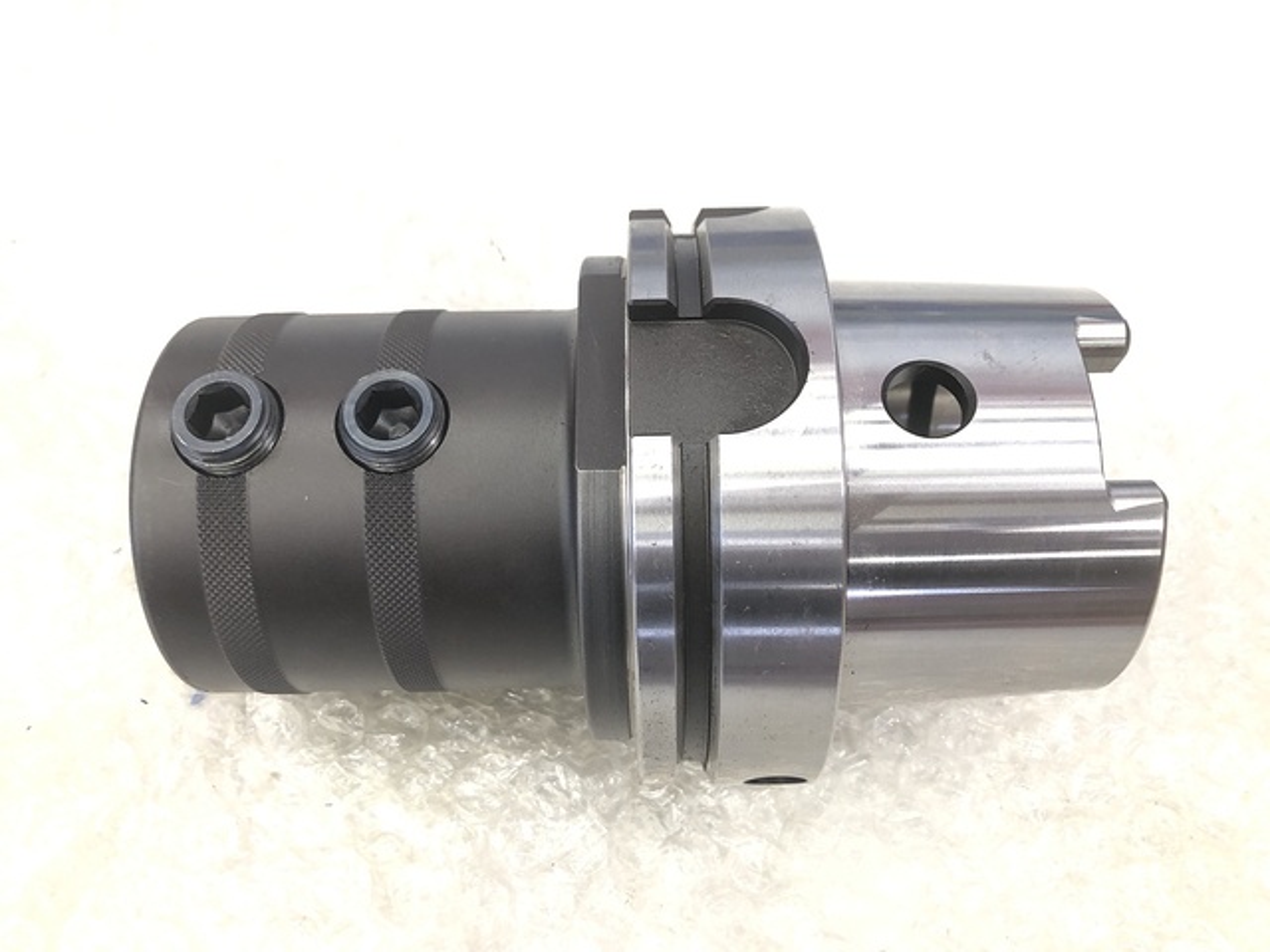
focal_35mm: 28
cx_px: 635
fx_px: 1027
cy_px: 476
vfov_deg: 49.7
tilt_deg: -68.9
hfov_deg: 63.4
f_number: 1.8
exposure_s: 1/15
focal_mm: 3.99
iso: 50
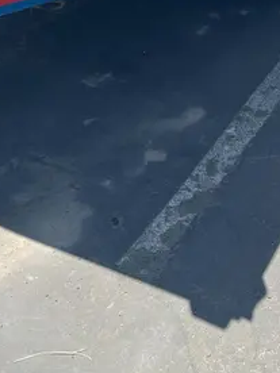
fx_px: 744
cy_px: -91
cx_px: 179
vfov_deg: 25.0
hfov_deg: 21.3
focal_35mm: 69
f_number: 1.6
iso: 50
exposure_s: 1/1477
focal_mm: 5.1
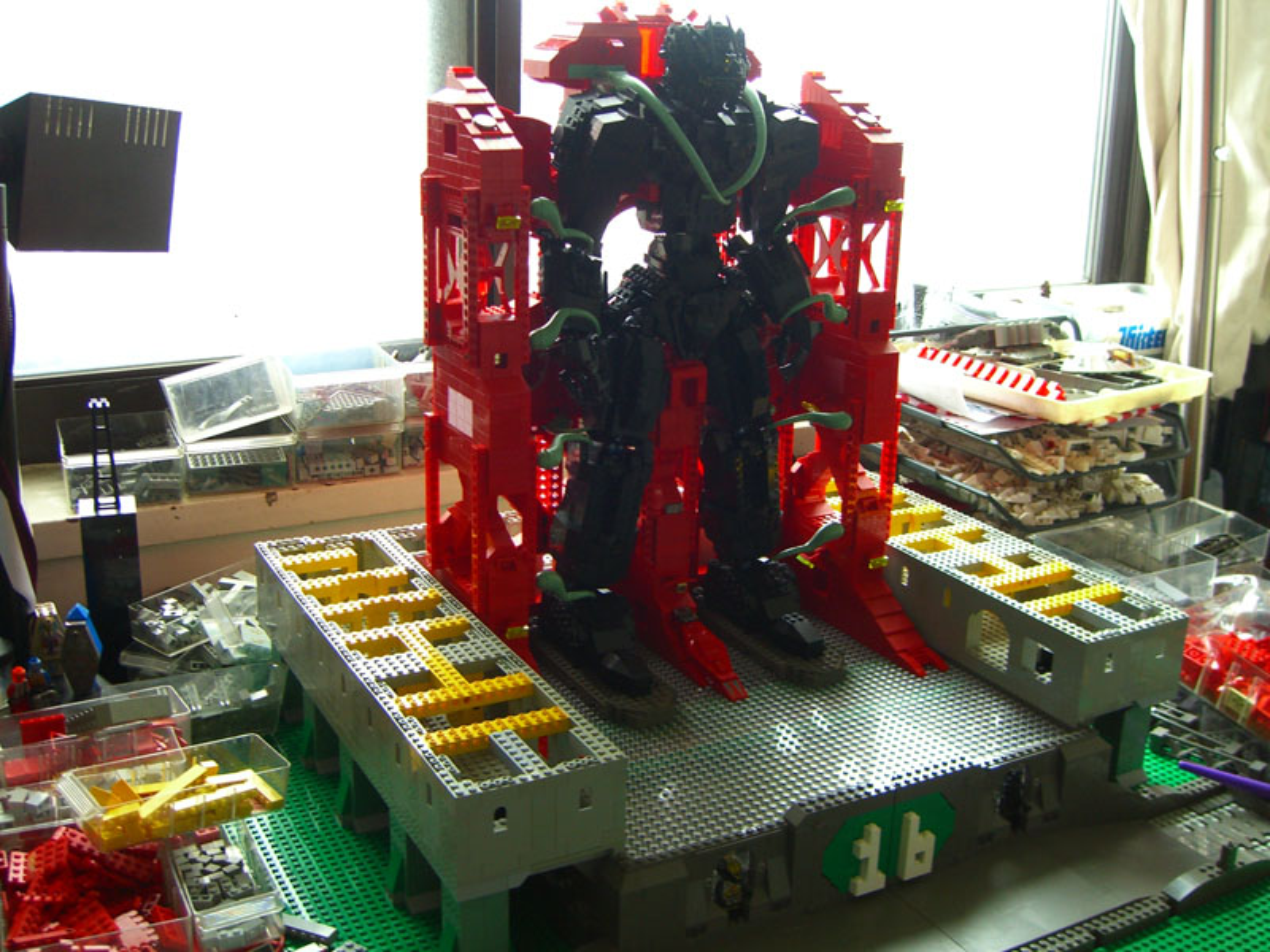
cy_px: 476
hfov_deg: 49.0
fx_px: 1394
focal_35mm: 38
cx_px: 635
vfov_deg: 37.7
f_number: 2.8
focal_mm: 7.9
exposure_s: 1/25
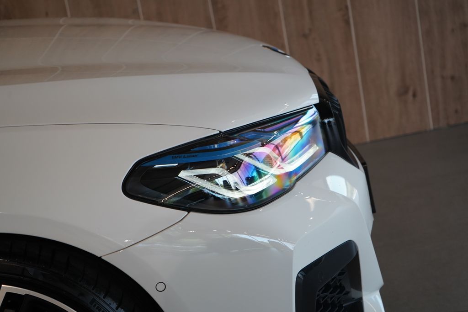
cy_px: 156
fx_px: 910
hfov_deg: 28.8
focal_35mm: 70
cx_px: 234
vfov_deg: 19.5
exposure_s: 1/160
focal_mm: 70
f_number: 5.6
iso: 1600
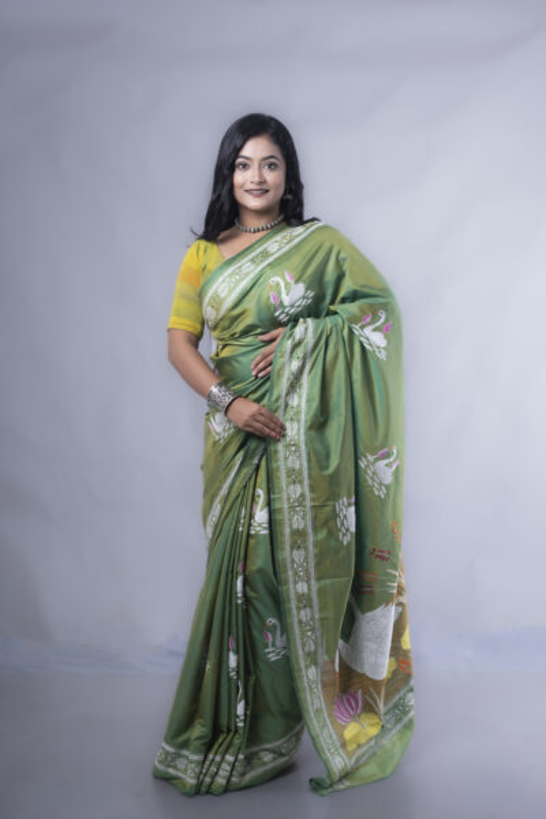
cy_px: 410
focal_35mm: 50
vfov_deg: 39.6
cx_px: 273
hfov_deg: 27.0
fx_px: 1137
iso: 100
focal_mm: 50
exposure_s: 1/200
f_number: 10
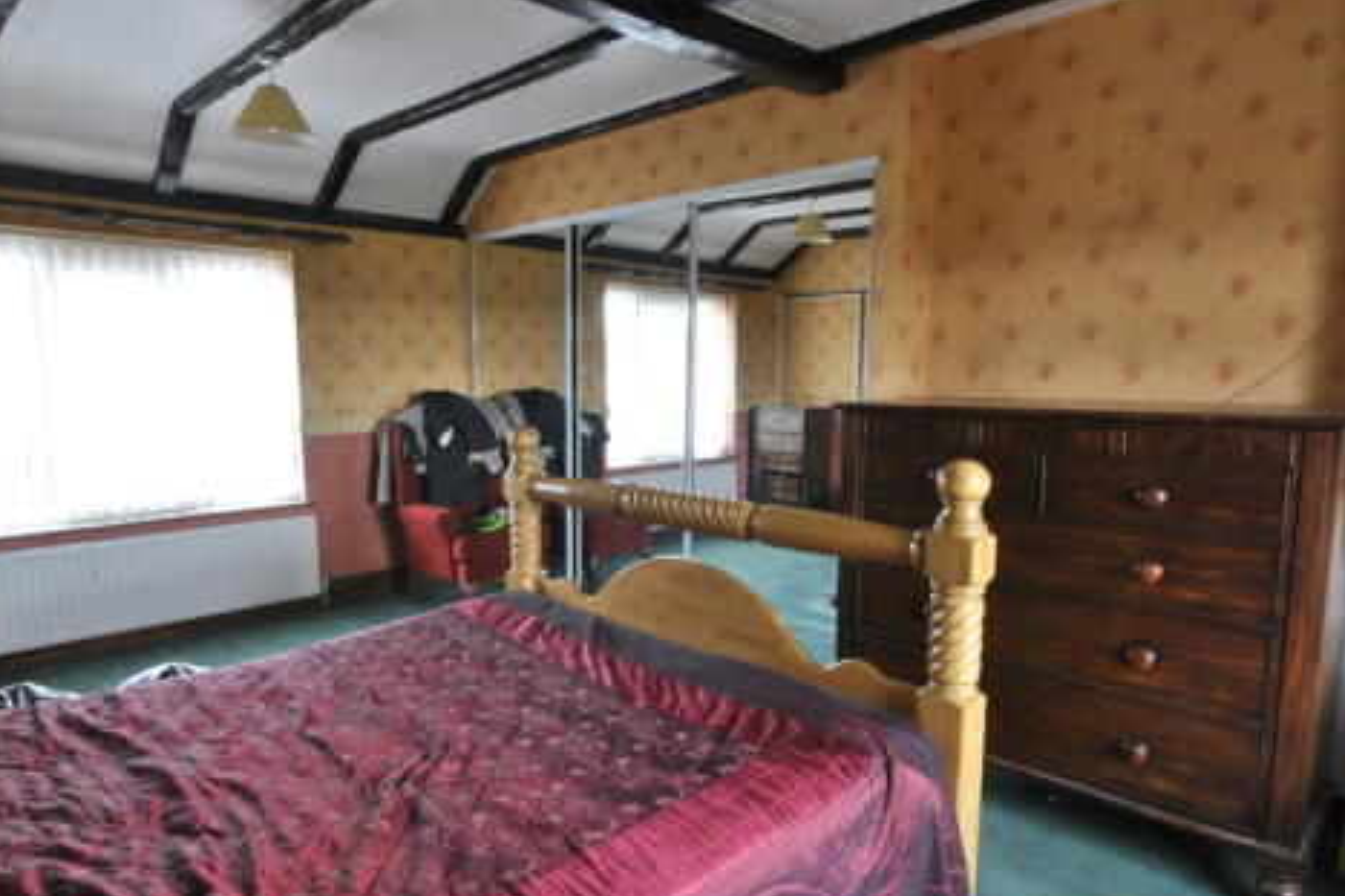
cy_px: 462
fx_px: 784
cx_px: 583
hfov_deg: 80.8
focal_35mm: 21
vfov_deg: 59.4
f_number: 11
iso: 200
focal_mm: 10
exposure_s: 1/4
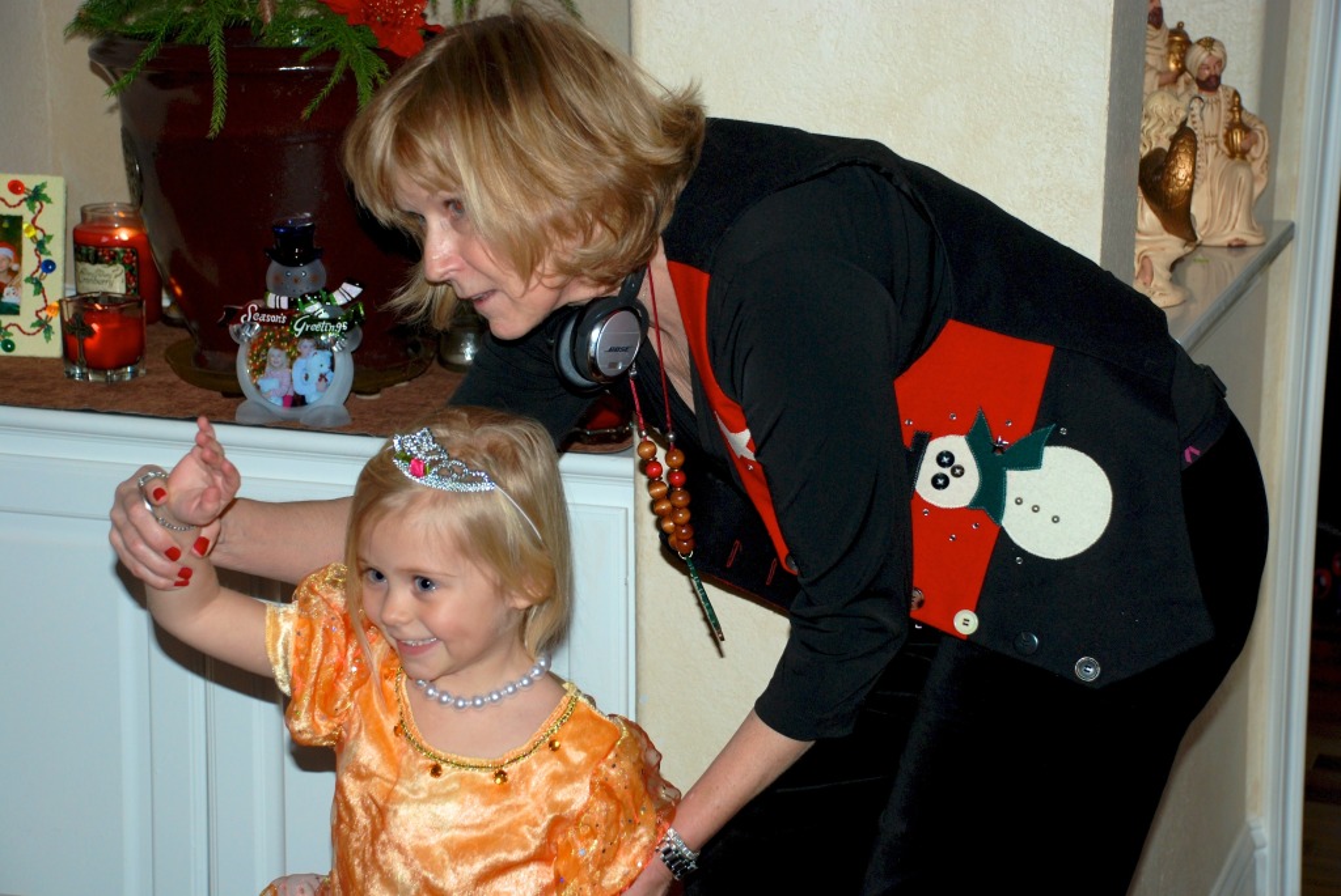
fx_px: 2908
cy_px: 448
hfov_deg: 26.0
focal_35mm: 78
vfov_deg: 17.5
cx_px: 670
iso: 200
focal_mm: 52
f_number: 5
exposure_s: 1/60
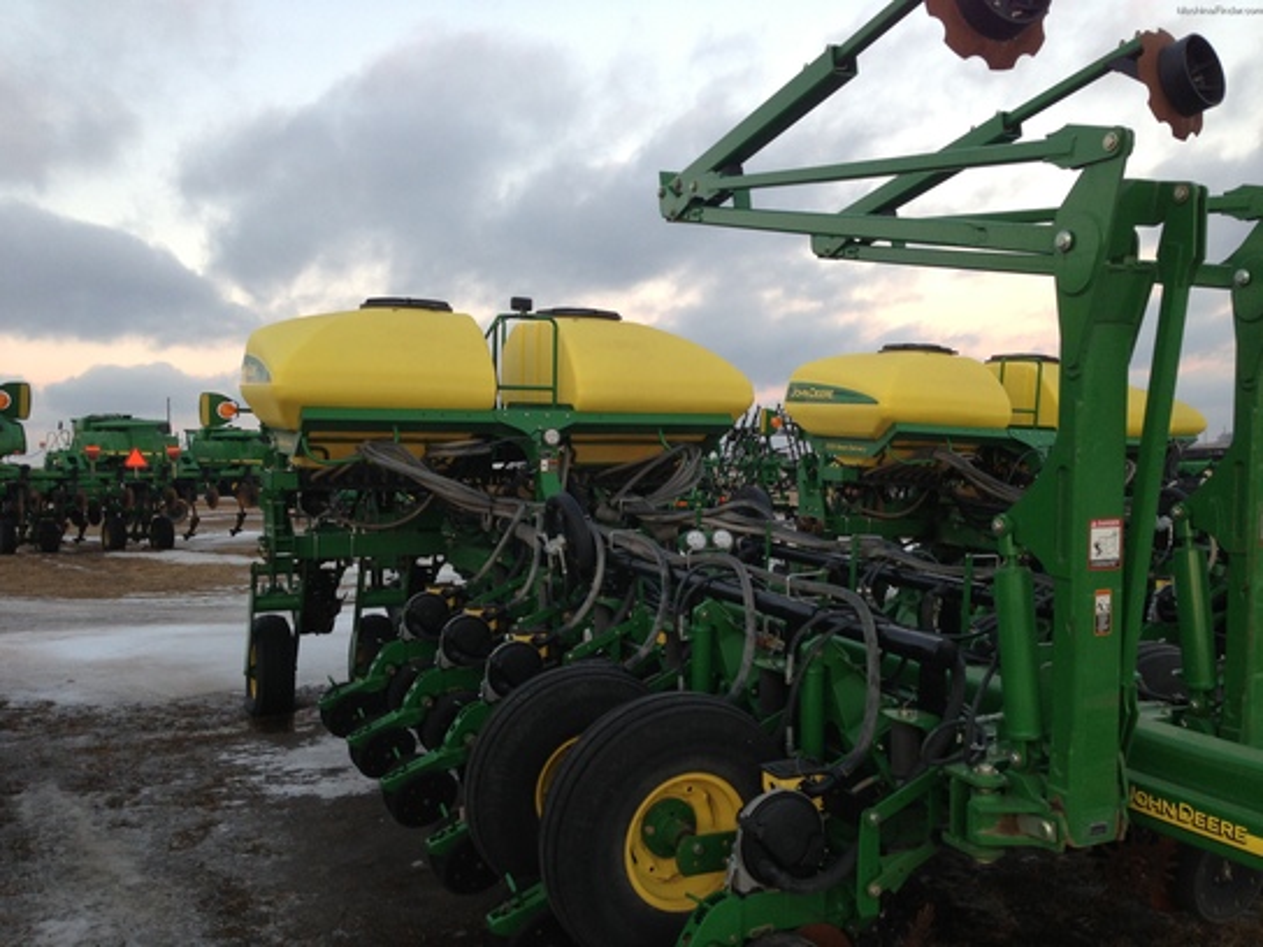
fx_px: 1204
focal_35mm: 33
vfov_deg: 42.9
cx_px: 632
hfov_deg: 55.4
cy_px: 474
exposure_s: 1/60
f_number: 2.4
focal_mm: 4.13
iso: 64
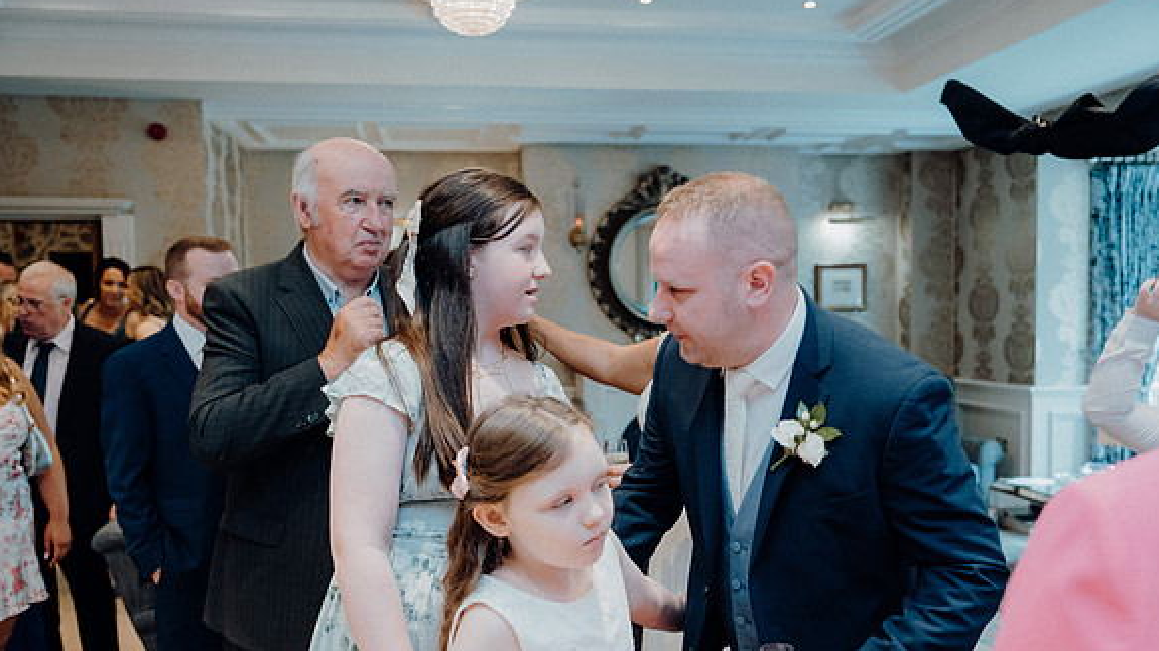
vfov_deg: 31.9
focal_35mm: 37
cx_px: 581
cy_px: 382
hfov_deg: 54.0
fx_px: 1137
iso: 2500
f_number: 3.5
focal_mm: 35
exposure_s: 1/160
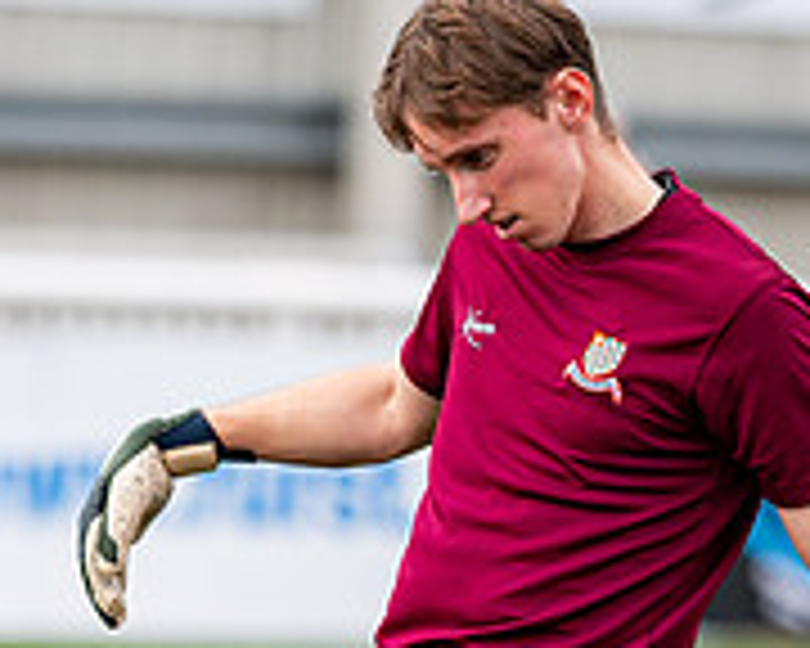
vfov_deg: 2.8
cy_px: 874
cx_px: 315
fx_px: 13425
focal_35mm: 560
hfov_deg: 3.5
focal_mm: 135
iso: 200
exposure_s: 1/1600
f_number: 2
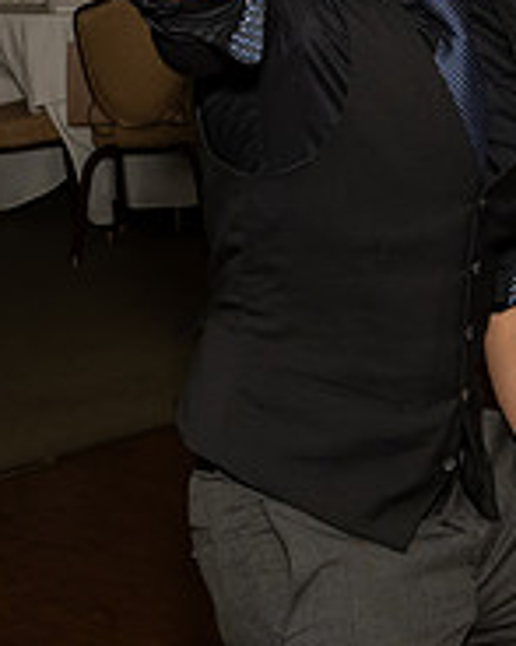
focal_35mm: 124
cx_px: 32
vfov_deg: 15.5
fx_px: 2369
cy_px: 207
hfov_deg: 12.3
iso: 1000
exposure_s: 1/250
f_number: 7.1
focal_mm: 24
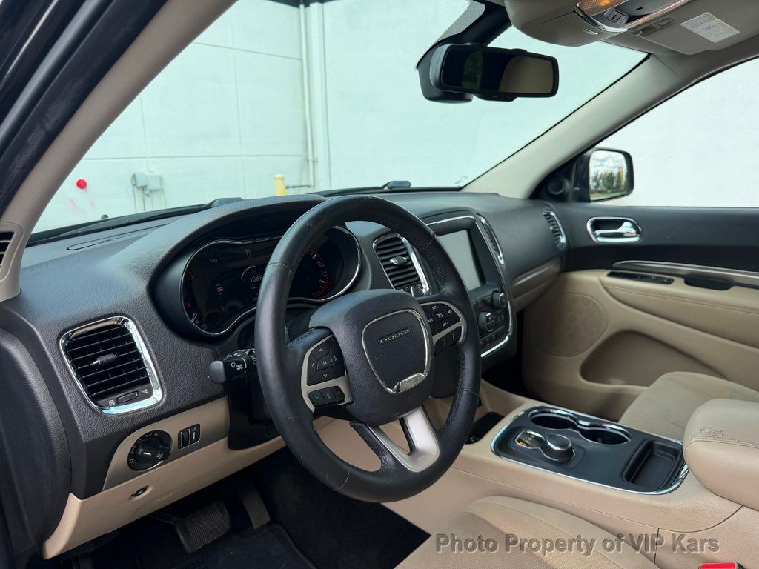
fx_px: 526
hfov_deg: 71.6
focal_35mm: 24
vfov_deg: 56.8
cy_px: 284
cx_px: 380
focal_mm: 6.76
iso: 80
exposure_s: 1/955
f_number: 1.78
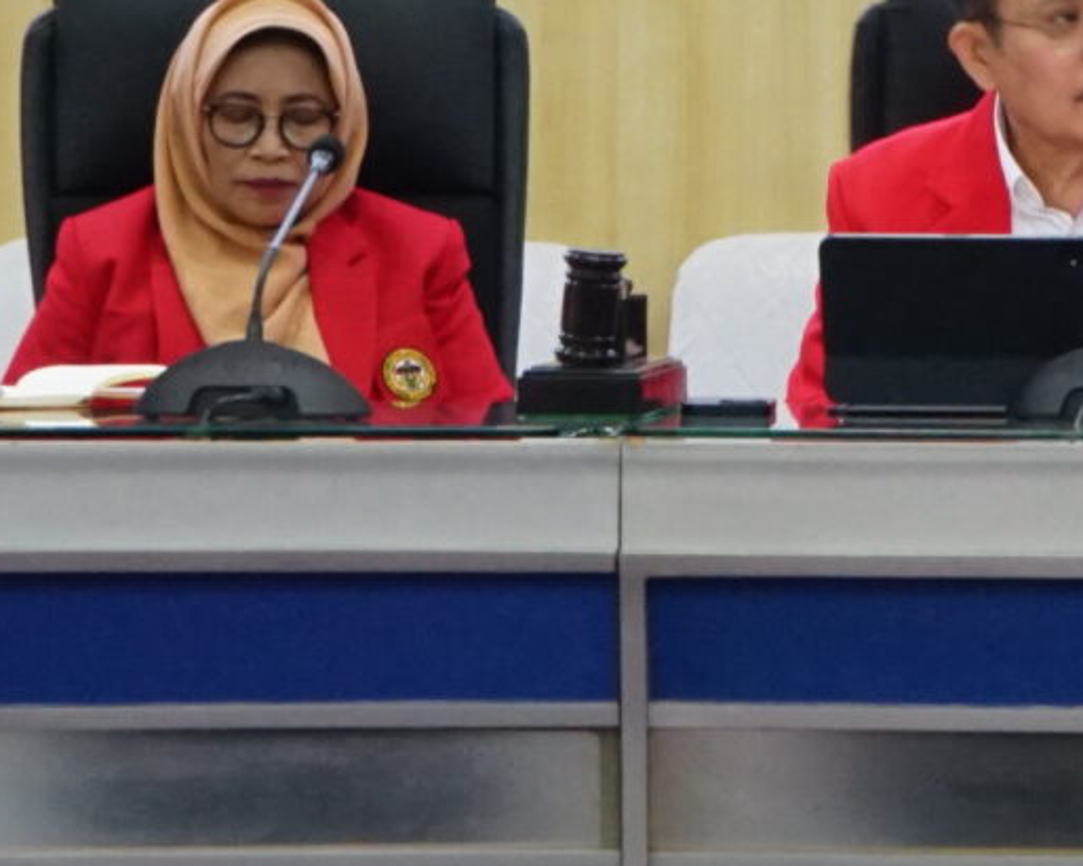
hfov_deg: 7.0
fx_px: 8685
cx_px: 1559
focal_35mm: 271
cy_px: -210
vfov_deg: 5.7
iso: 2500
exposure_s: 1/6
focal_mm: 58
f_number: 20
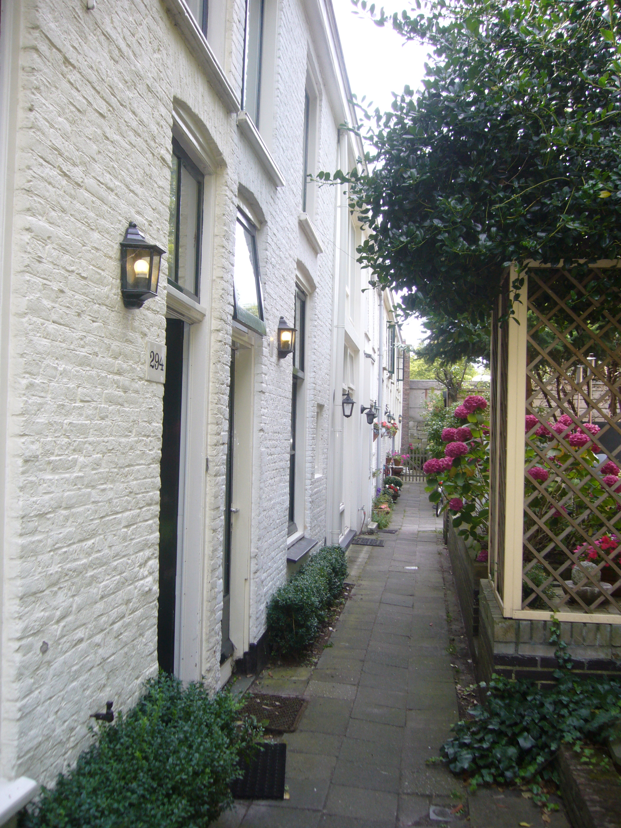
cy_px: 414
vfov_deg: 52.6
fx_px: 837
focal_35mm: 35
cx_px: 310
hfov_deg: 40.7
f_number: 2.8
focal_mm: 5.8
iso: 80
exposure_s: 1/200
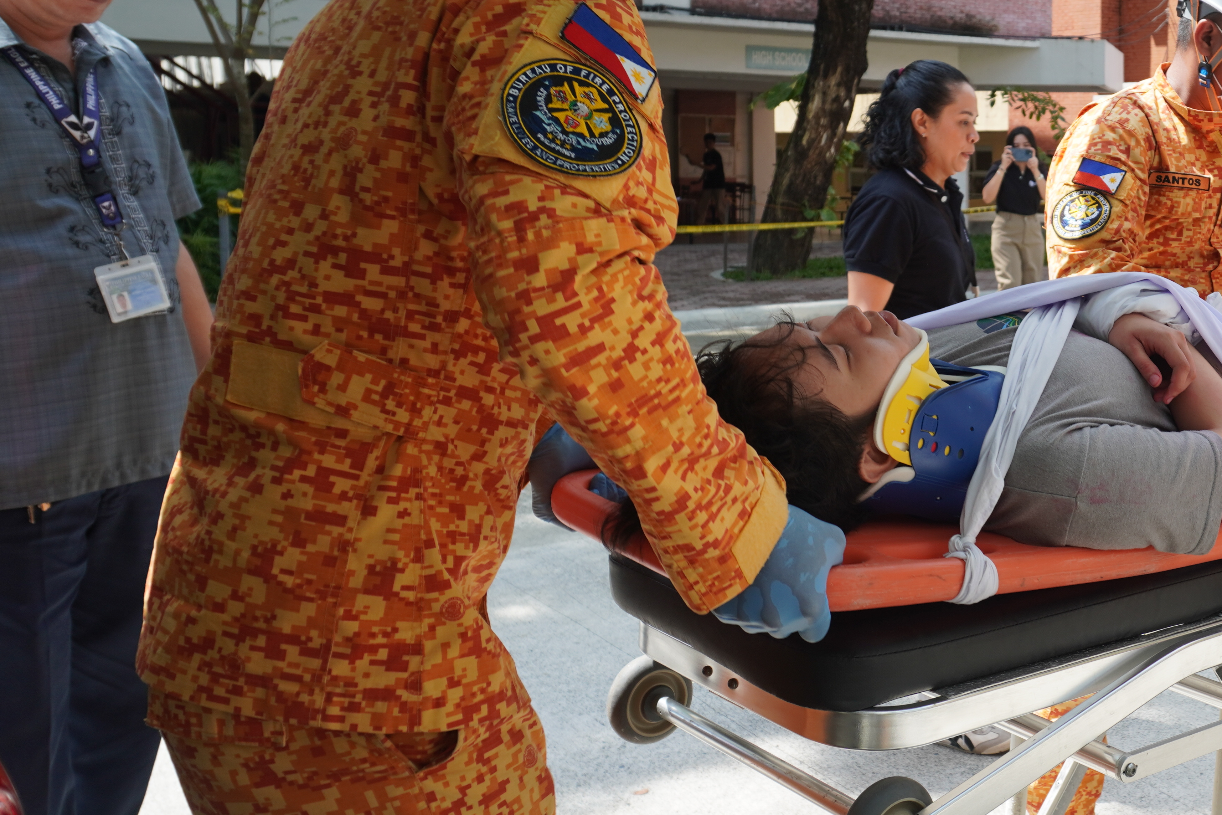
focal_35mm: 42
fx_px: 1426
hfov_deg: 43.3
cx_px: 1049
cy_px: 333
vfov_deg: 31.8
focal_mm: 16
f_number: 5
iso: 100
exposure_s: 1/250
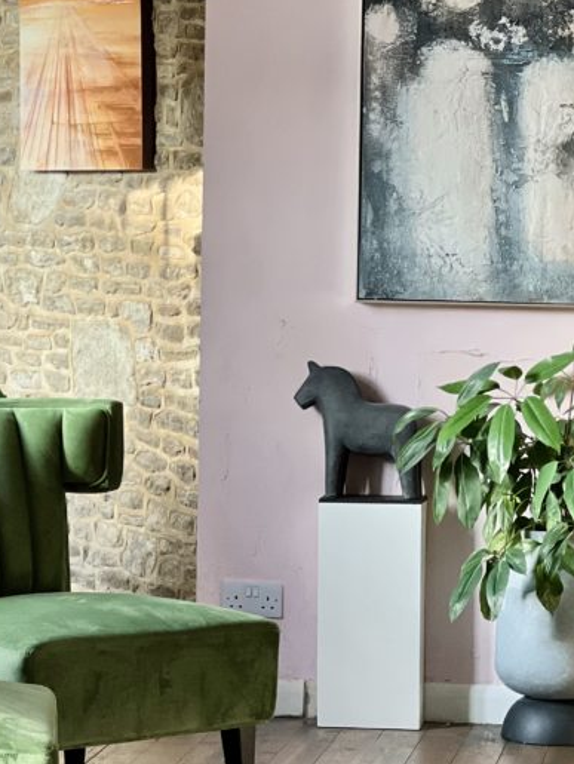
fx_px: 3379
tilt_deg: -1.7
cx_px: 243
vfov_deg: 12.9
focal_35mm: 153
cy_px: 350
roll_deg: -1.1
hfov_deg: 9.7
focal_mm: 9
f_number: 2.8
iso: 250
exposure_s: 1/102
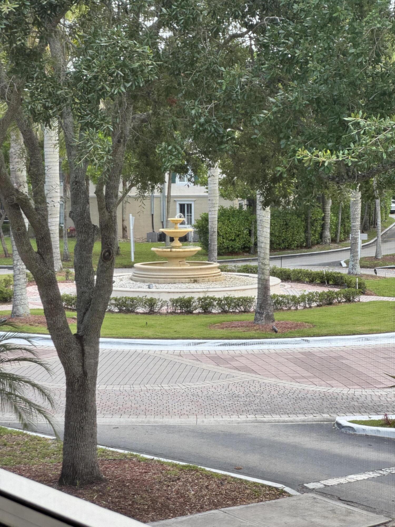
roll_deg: +2.0
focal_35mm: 77
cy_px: 264
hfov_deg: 19.1
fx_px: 1172
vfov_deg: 25.3
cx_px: 198
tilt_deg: -3.9
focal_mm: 9
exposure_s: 1/99
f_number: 2.8
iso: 32
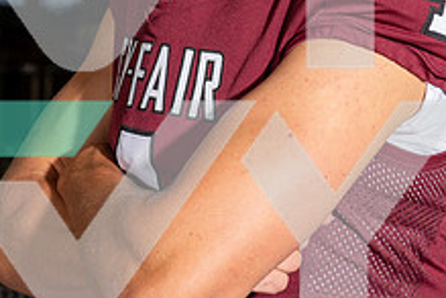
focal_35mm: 143
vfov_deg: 9.5
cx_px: 426
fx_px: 1771
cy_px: -38
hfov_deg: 14.2
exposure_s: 1/250
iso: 200
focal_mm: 54
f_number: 5.6
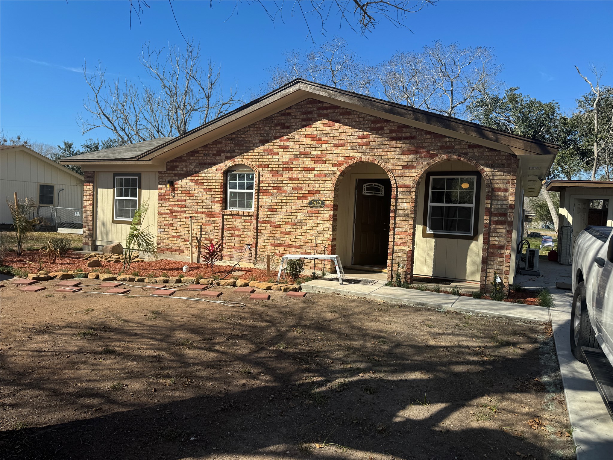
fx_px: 425
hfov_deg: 71.6
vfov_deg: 56.8
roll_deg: -2.5
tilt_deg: -1.9
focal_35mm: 24
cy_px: 230
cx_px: 306
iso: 80
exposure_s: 1/4049
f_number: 1.78
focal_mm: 6.76
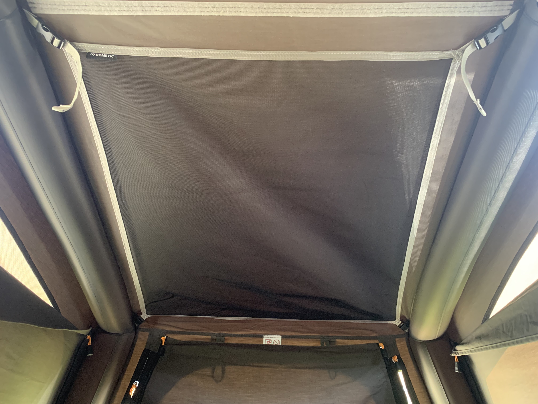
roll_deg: -2.5
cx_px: 269
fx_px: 404
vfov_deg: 53.1
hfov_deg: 67.3
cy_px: 202
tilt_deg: +34.4
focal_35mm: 26
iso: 400
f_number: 1.8
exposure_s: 1/55
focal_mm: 4.25
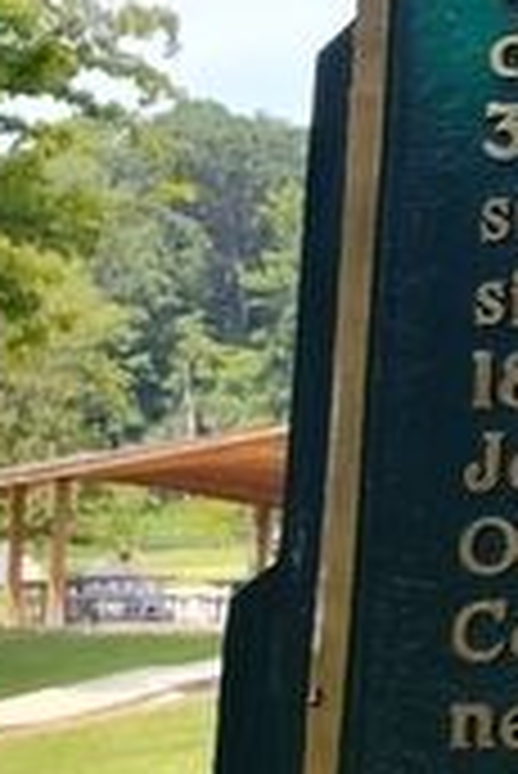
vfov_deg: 18.4
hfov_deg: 9.7
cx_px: 1518
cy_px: 302
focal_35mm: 111
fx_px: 2391
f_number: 1.8
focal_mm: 5.56
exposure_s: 1/649
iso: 100
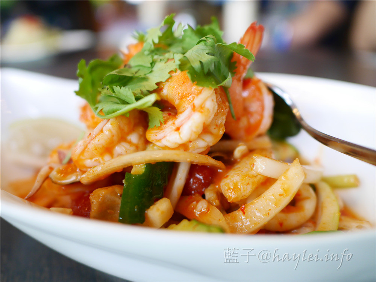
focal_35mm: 30
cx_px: 188
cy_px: 141
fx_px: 326
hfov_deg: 60.0
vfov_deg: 46.8
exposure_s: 1/60
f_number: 1.7
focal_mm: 15
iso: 500
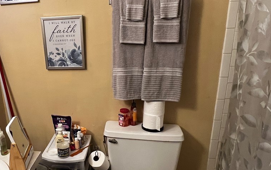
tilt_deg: -16.0
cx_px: 77
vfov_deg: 43.1
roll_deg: +2.5
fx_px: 214
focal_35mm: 29
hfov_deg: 62.0
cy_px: 89
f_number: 1.8
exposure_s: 1/60
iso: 400
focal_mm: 1.57
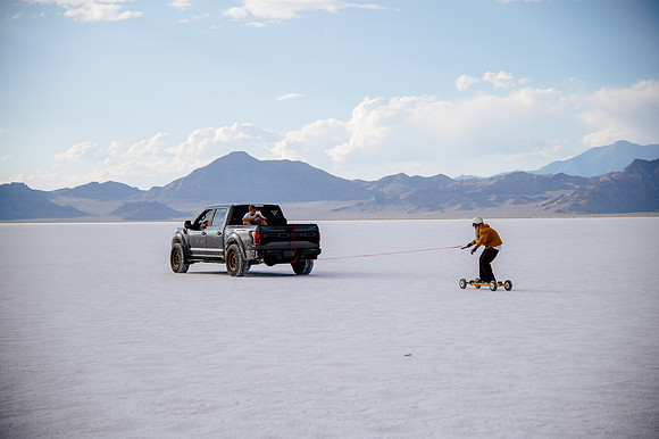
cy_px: 220
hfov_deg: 27.0
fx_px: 1372
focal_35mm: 75
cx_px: 330
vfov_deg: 18.2
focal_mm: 75
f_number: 4
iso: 200
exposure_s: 1/3200
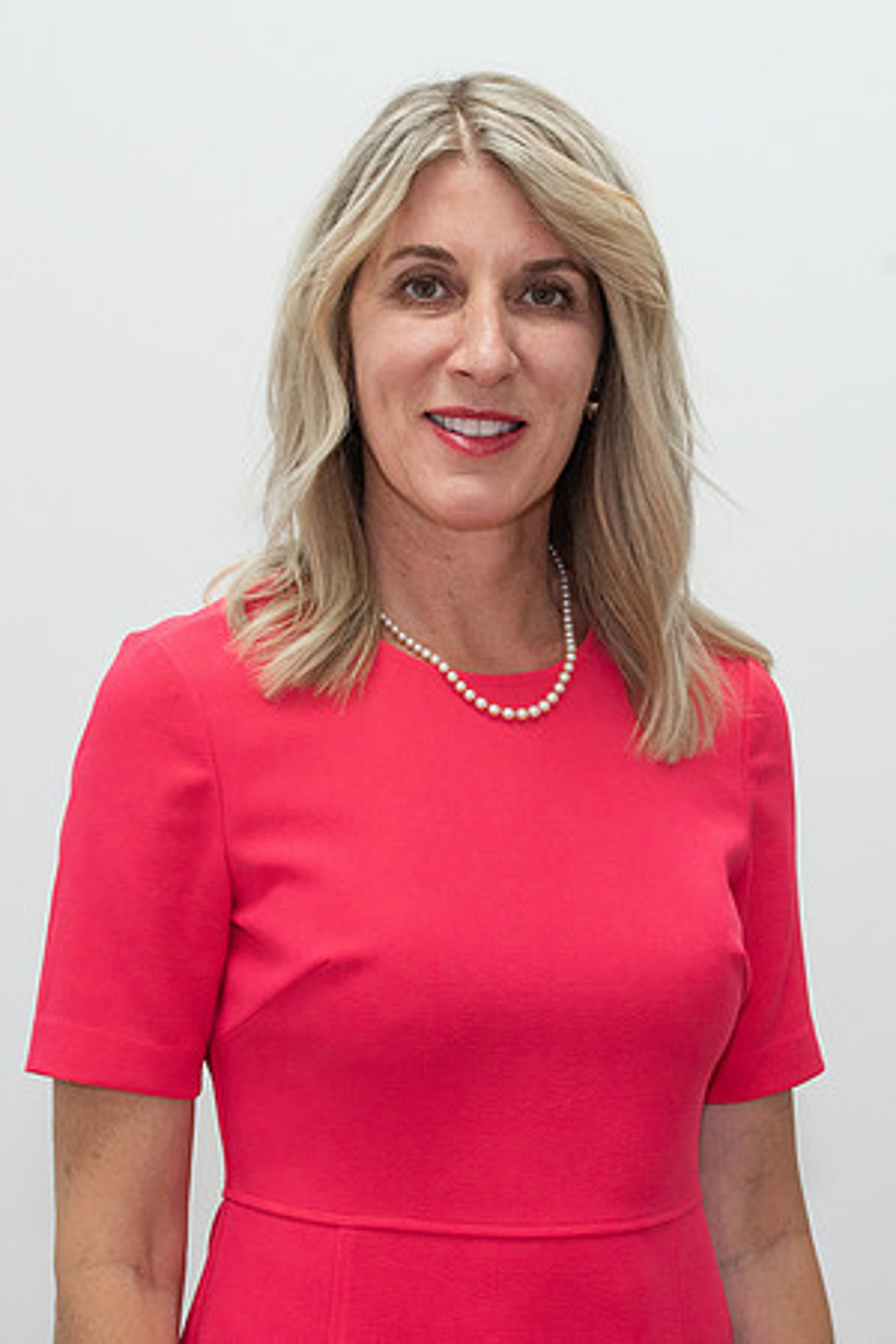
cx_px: 437
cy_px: 602
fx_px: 4428
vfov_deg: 17.3
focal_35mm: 119
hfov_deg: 11.6
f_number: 6.3
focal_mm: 70
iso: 400
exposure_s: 1/100
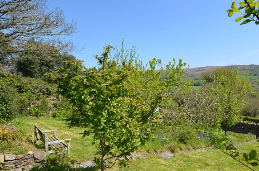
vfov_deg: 46.1
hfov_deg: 65.1
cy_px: 110
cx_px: 164
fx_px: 199
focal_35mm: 28
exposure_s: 1/200
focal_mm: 13
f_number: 8
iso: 100
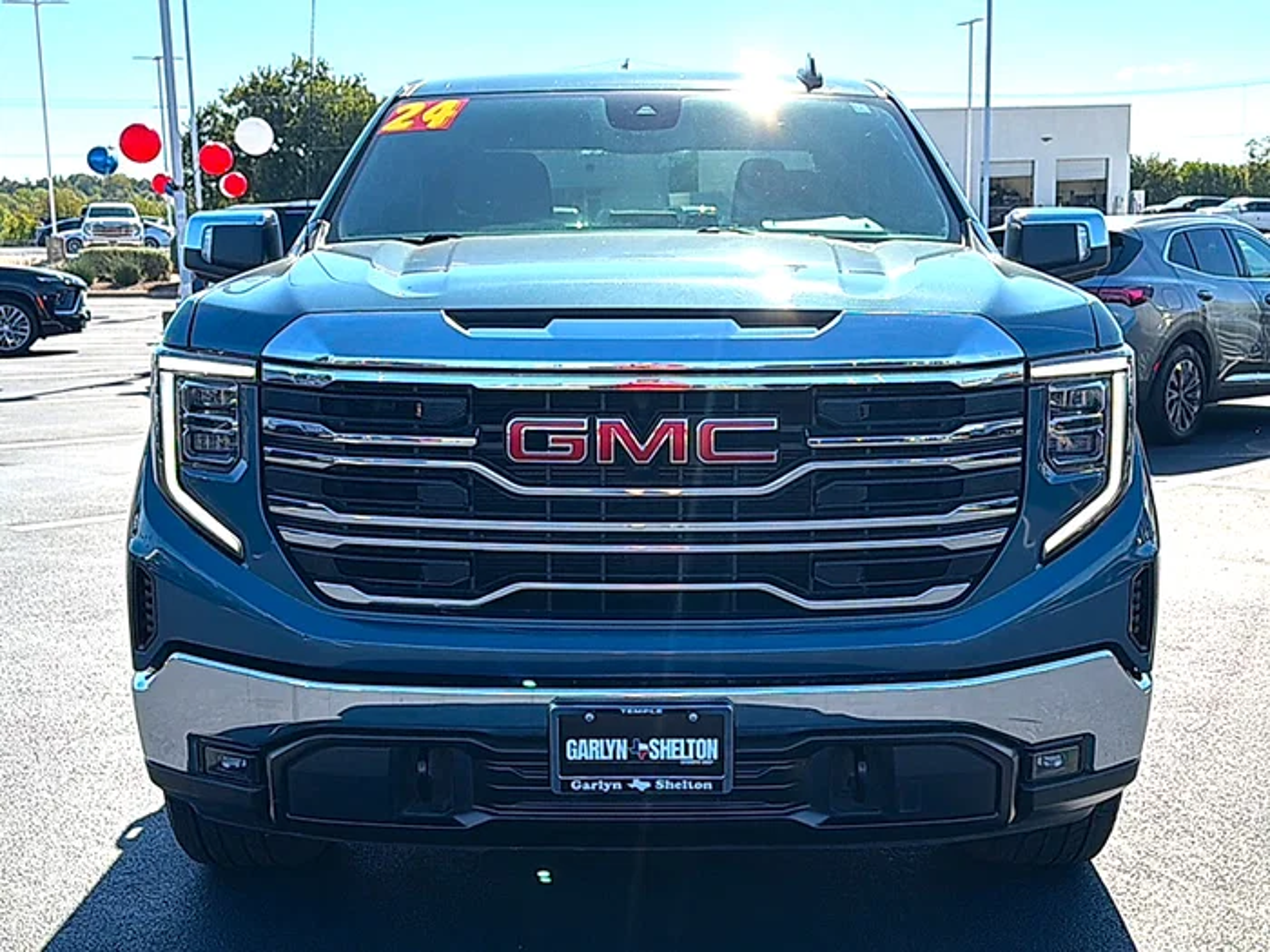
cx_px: 635
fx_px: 1357
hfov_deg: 50.1
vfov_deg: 38.7
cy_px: 476
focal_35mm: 37
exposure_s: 1/2703
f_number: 1.78
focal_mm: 6.76
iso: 80
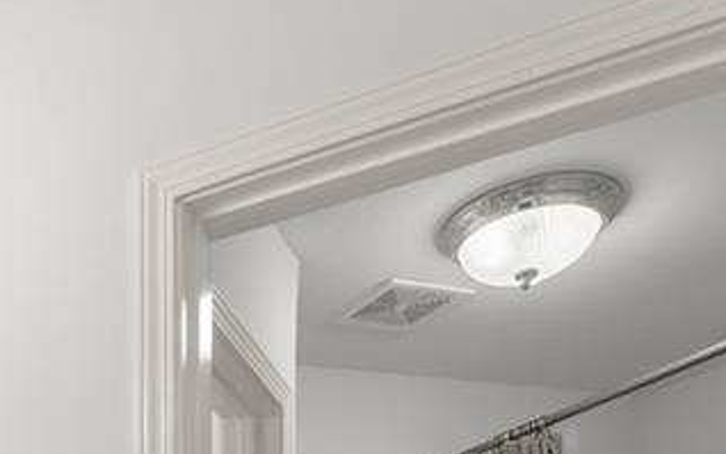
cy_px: 756
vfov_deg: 21.4
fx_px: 910
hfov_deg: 37.5
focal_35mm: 46
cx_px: -41
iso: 640
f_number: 7.1
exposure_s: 1/15
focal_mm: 14
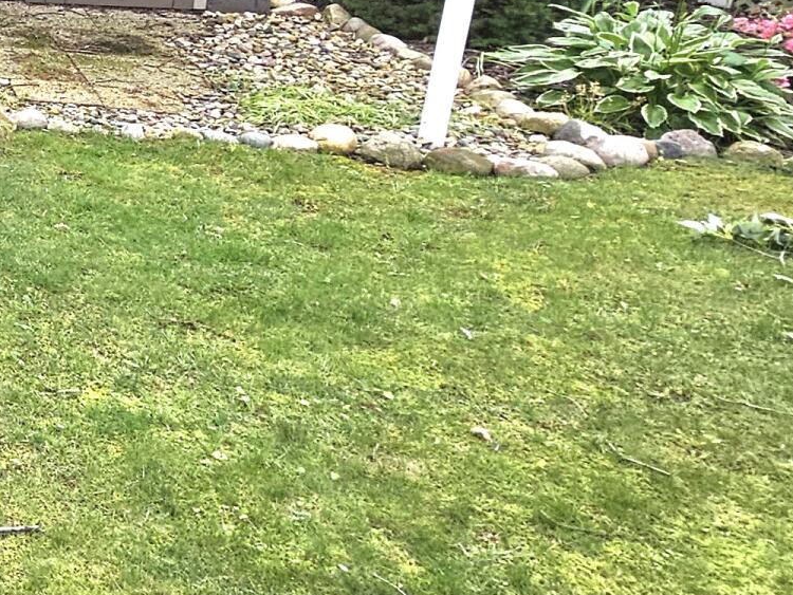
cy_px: -26
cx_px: -600
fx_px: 1192
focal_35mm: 52
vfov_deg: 26.3
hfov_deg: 22.7
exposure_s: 1/370
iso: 50
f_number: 2.2
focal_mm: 2.2
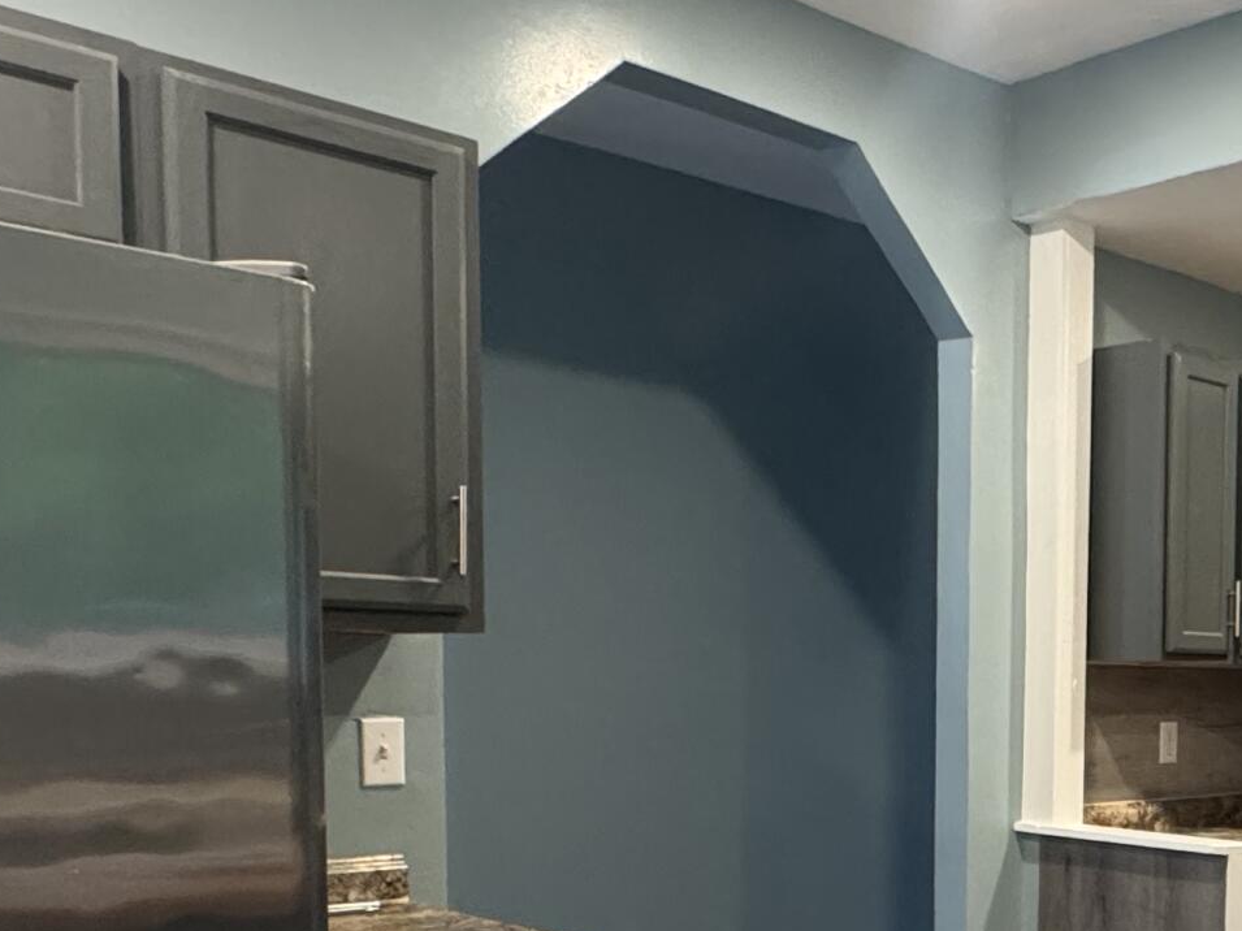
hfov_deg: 39.0
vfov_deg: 31.7
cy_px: 787
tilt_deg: -4.2
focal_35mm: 44
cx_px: 1182
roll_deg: -1.3
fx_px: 1578
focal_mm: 2.22
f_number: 2.2
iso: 400
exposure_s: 1/60
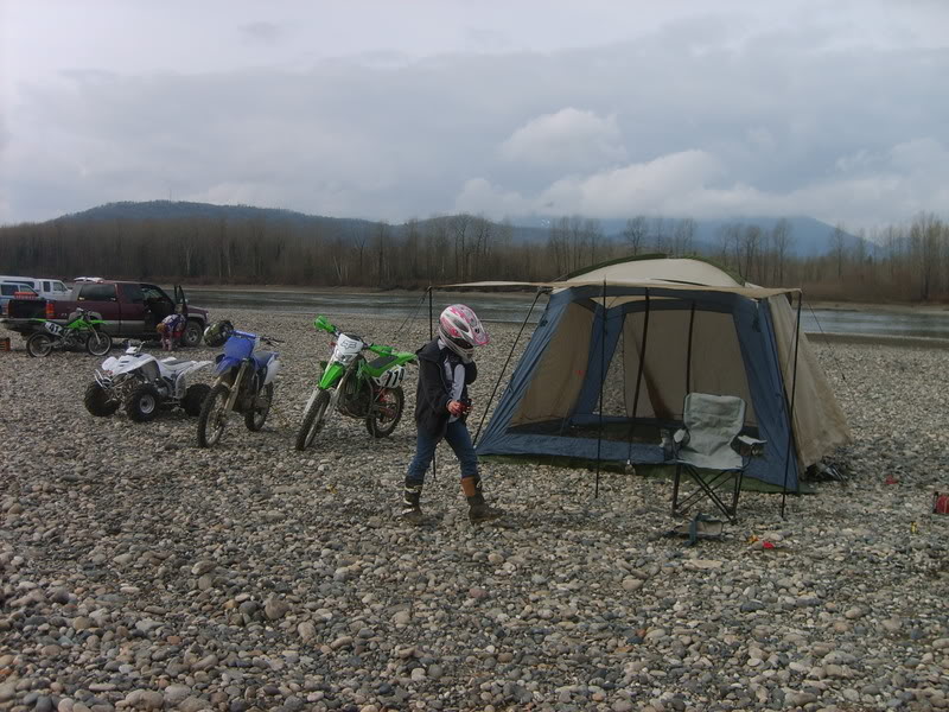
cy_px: 356
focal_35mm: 35
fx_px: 960
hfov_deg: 52.6
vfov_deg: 40.7
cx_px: 474
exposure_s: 1/1000
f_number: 2.8
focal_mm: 5.8
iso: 50
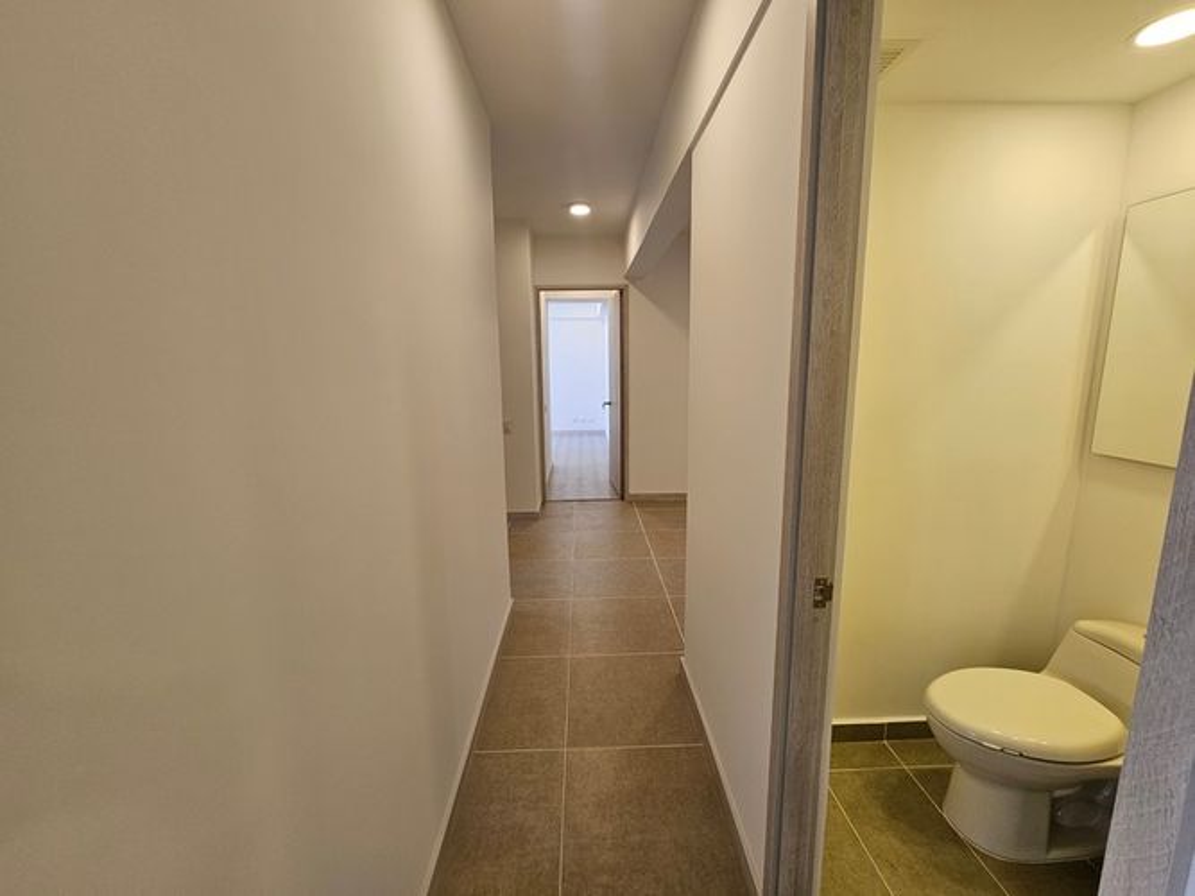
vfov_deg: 89.9
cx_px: 598
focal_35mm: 13
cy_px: 448
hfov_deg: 106.2
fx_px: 449
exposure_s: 1/60
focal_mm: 2.2
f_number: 2.2
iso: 50
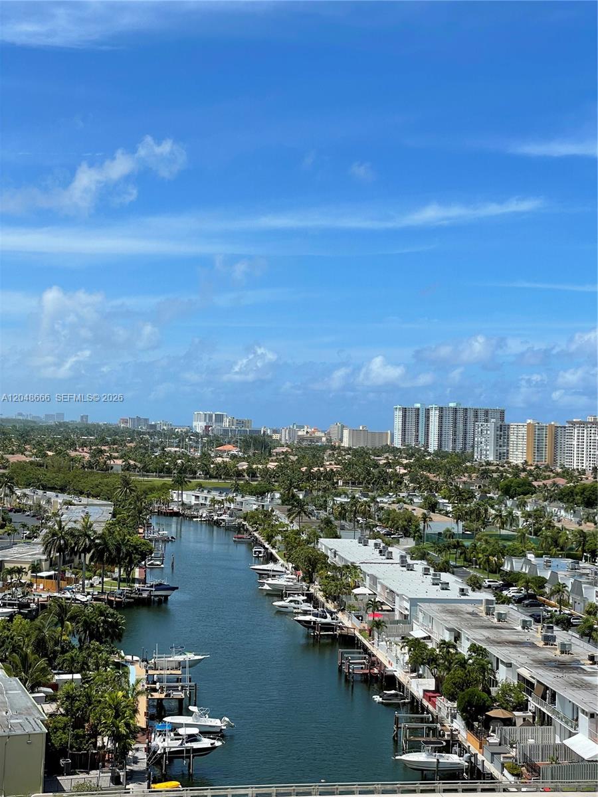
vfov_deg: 36.8
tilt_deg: +2.3
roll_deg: -1.7
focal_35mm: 52
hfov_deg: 28.0
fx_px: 1198
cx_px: 299
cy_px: 398
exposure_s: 1/2519
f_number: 2
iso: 25
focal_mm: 6
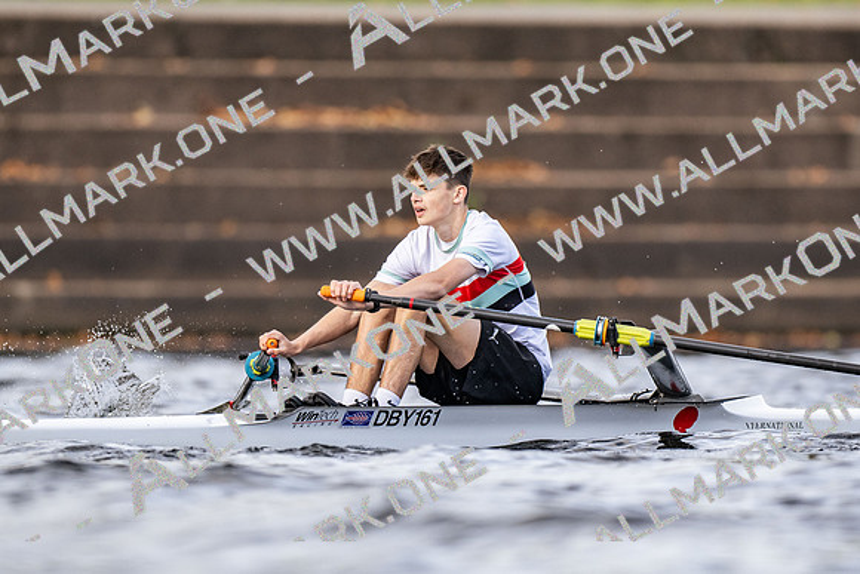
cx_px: 430
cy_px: 287
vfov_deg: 1.5
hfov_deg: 2.3
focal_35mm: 900
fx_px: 21515
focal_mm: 600
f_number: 4
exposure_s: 1/2500
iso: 560
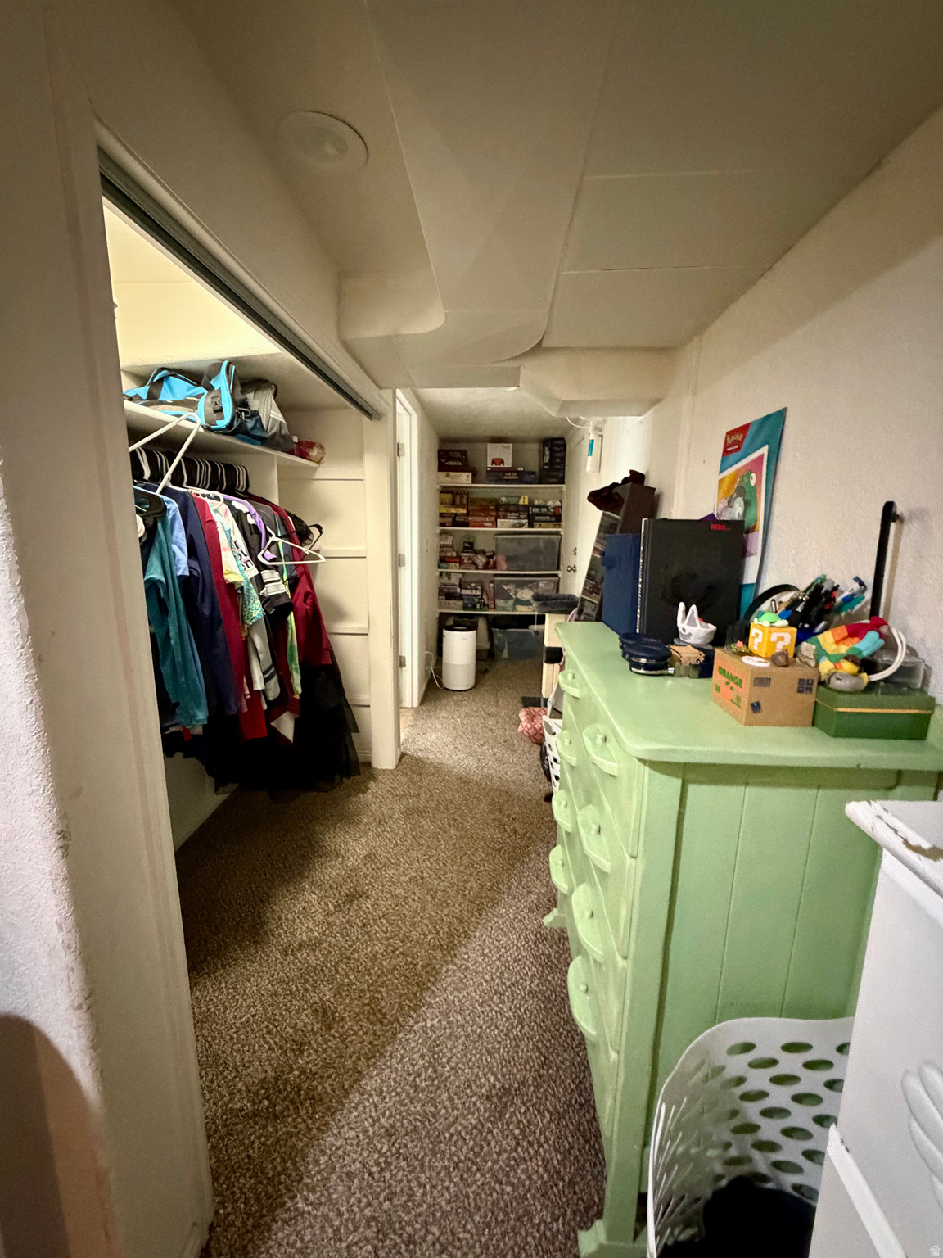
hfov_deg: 85.7
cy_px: 629
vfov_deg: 102.1
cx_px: 472
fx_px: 509
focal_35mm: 14
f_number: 2.2
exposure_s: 1/40
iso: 1000
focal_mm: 2.22
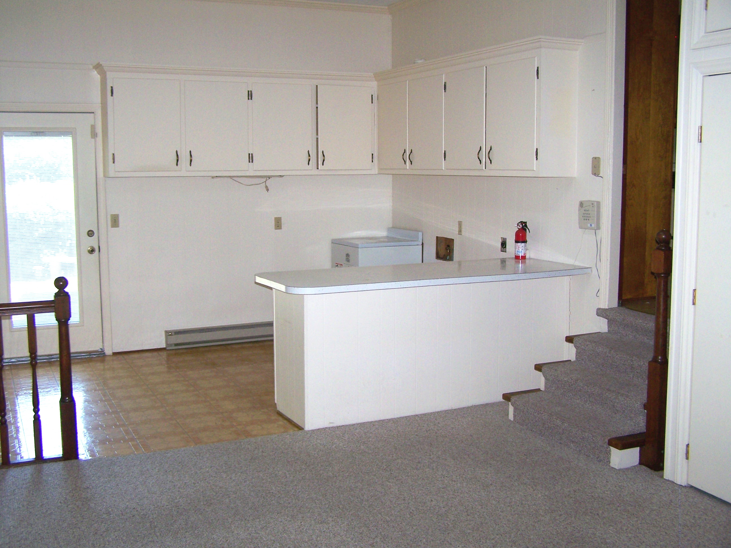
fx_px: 802
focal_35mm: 38
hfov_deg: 49.0
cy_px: 274
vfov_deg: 37.7
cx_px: 366
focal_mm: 6.3
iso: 80
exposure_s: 1/60
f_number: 2.8
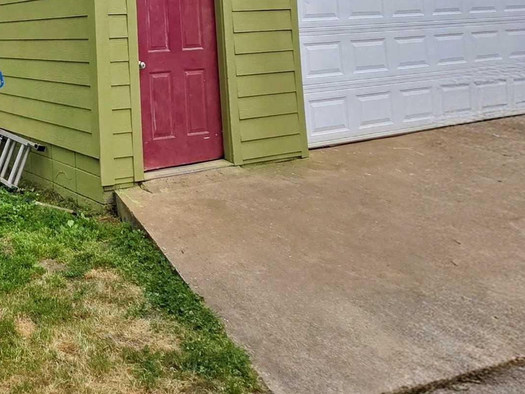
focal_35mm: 37
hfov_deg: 42.1
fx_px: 561
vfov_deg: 34.4
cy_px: -18
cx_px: -20
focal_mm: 2.2
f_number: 2.2
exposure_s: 1/2105
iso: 50
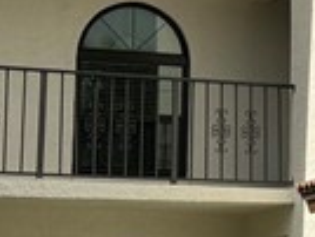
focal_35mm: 183
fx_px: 1668
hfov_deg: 10.4
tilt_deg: +8.6
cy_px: 68
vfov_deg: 8.1
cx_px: 484
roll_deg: +0.2
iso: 80
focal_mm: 6.86
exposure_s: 1/9009
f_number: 1.78
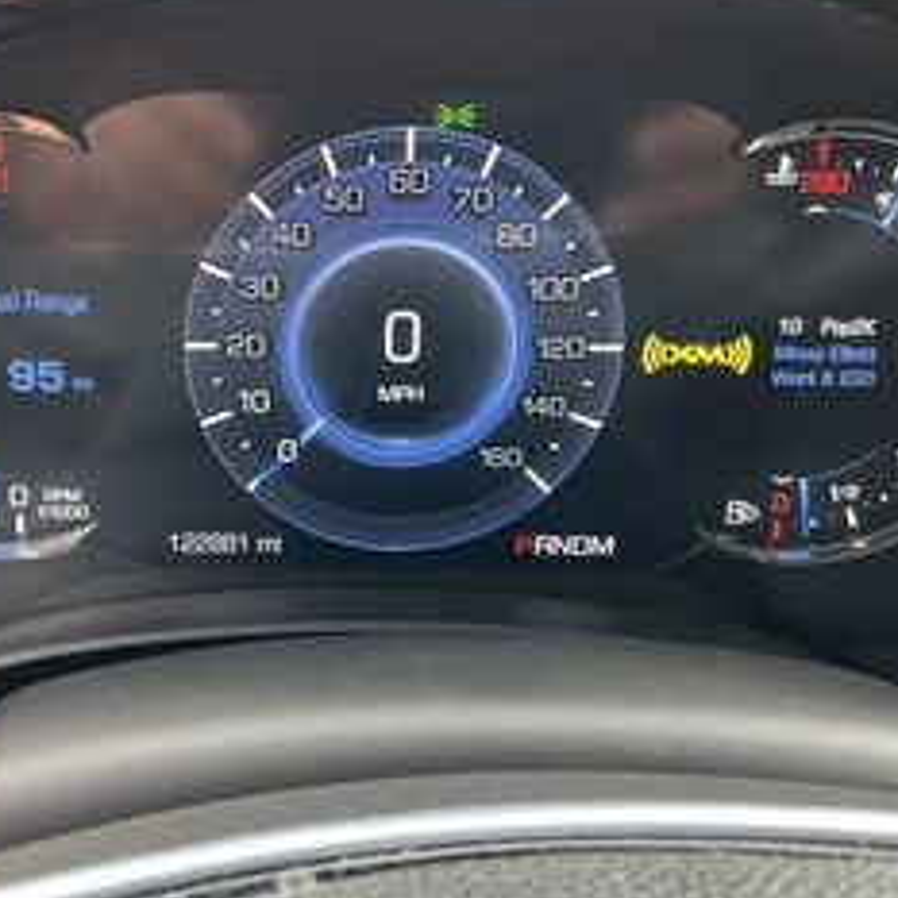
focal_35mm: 44
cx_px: 285
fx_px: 1291
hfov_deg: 37.8
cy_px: 401
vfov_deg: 38.3
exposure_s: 1/46
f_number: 1.8
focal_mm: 3
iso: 80
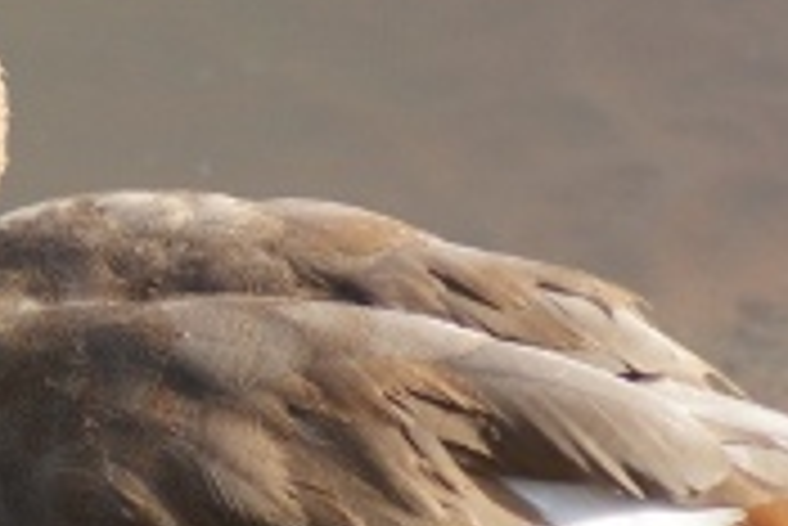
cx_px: 54
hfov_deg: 1.3
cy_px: 425
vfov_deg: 0.9
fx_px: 34546
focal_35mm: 1577
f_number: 5.6
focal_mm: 300
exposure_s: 1/500
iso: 320
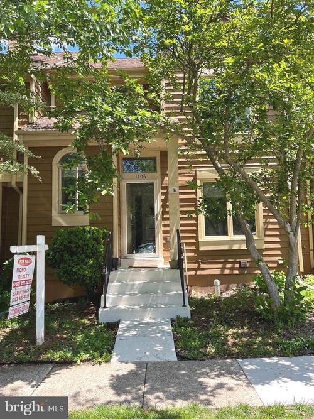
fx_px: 315
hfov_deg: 53.0
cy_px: 210
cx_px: 157
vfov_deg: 67.3
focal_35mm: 26
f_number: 1.6
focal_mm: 5.1
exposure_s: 1/668
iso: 50
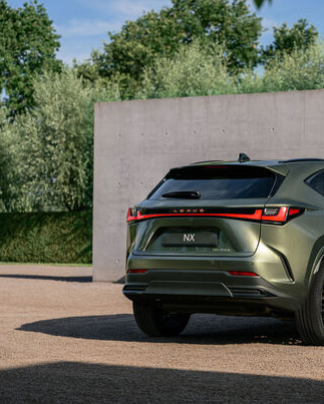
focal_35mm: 100
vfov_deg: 19.2
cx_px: 270
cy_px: 202
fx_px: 1197
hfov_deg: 15.3
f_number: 3.2
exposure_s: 1/1000
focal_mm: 70
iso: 160
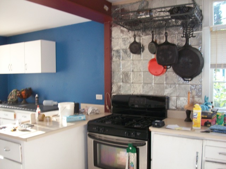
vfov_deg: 44.2
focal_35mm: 32
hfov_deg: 56.8
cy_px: 84
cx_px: 113
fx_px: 209
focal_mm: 5.7
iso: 100
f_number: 2.9
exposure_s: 1/60
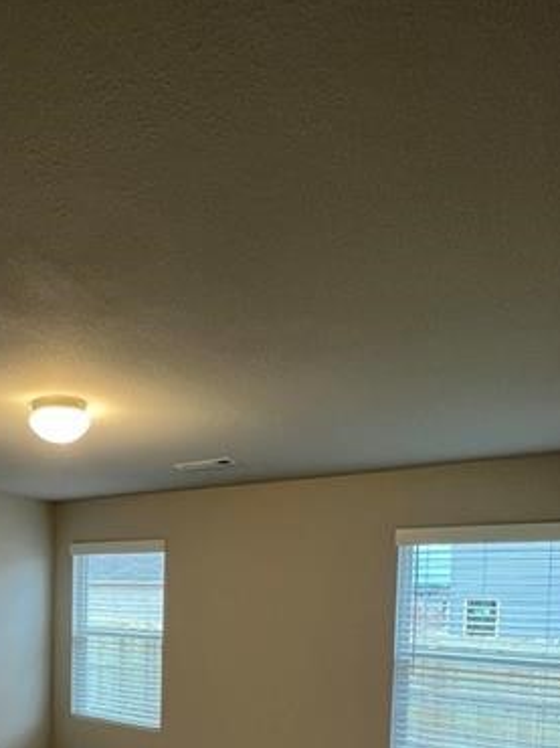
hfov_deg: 47.0
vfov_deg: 59.1
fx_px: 583
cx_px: 73
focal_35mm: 27
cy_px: 621
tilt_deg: -2.7
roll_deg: -0.2
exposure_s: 1/120
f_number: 1.8
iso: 200
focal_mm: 1.57
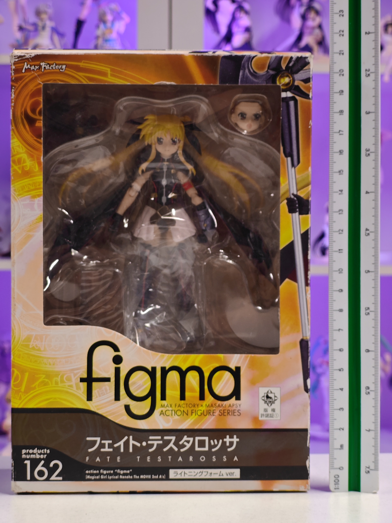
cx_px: 196
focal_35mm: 80
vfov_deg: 24.4
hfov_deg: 18.4
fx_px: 1208
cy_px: 262
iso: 400
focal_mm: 7.48
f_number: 2.4
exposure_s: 1/15.6
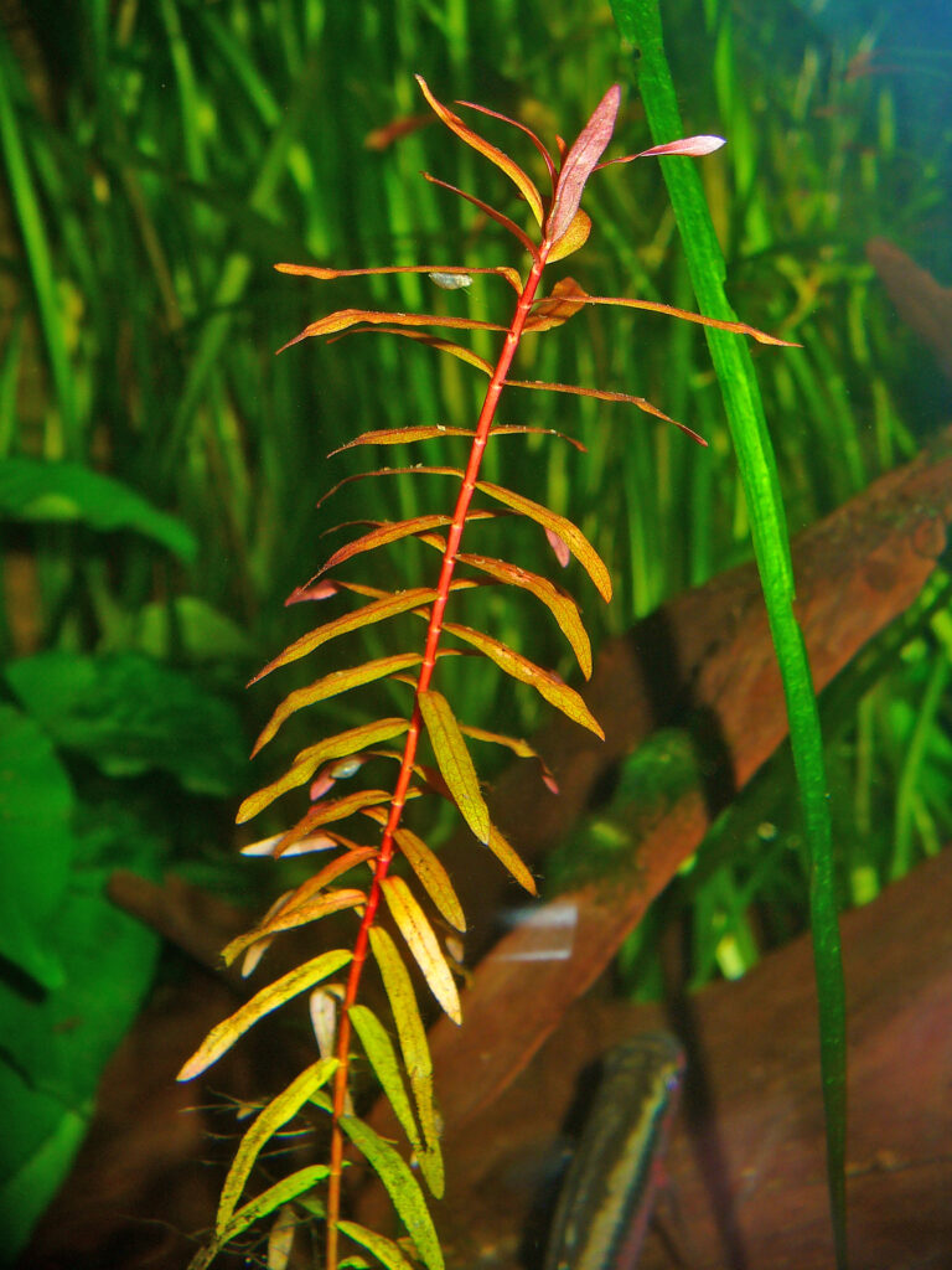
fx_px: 1357
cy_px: 635
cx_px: 476
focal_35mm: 37
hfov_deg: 38.7
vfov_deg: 50.1
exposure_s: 1/60
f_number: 2.8
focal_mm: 6.1
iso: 64
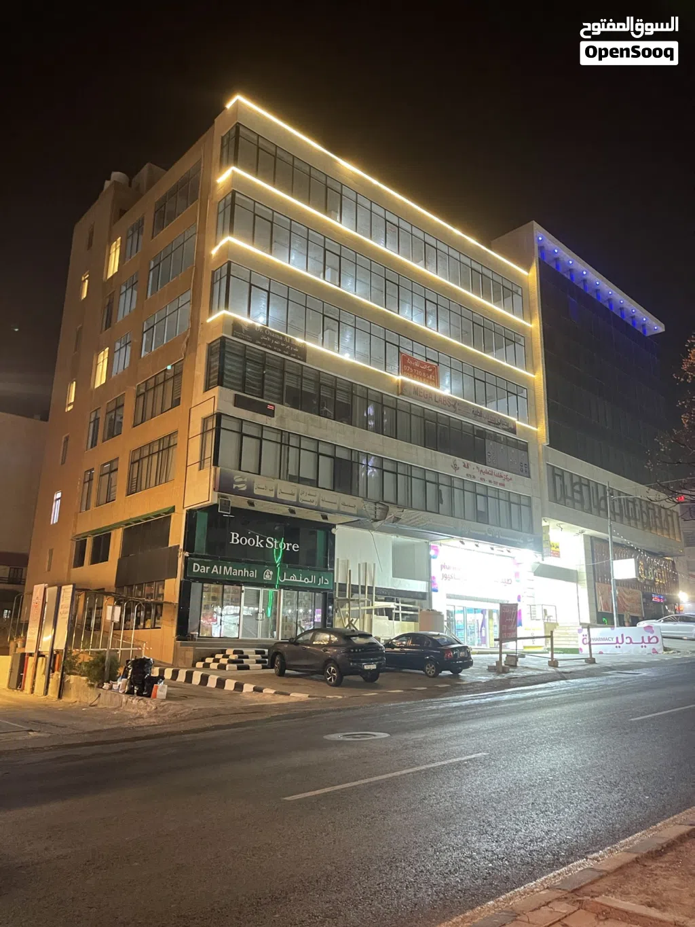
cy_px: 464
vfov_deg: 69.4
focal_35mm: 25
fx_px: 669
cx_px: 348
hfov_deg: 54.9
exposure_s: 1/33
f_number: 1.6
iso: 400
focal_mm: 5.1
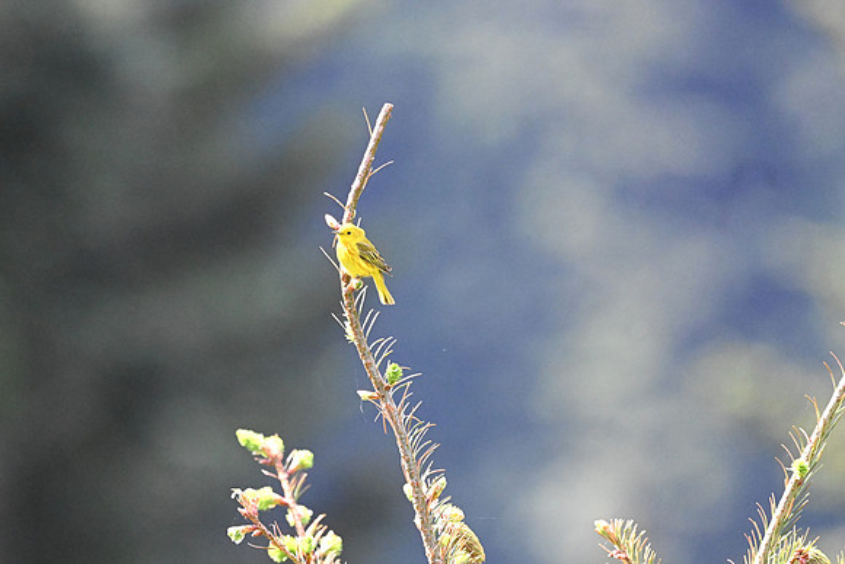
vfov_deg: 2.3
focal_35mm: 600
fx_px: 14086
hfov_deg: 3.4
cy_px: 282
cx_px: 422
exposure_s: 1/3200
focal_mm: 600
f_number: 6.3
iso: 6400
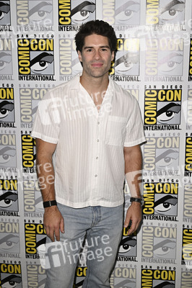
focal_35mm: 50
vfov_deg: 39.6
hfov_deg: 26.9
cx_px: 96
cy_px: 144
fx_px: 401
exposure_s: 1/250
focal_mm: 50
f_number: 5.6
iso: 1250
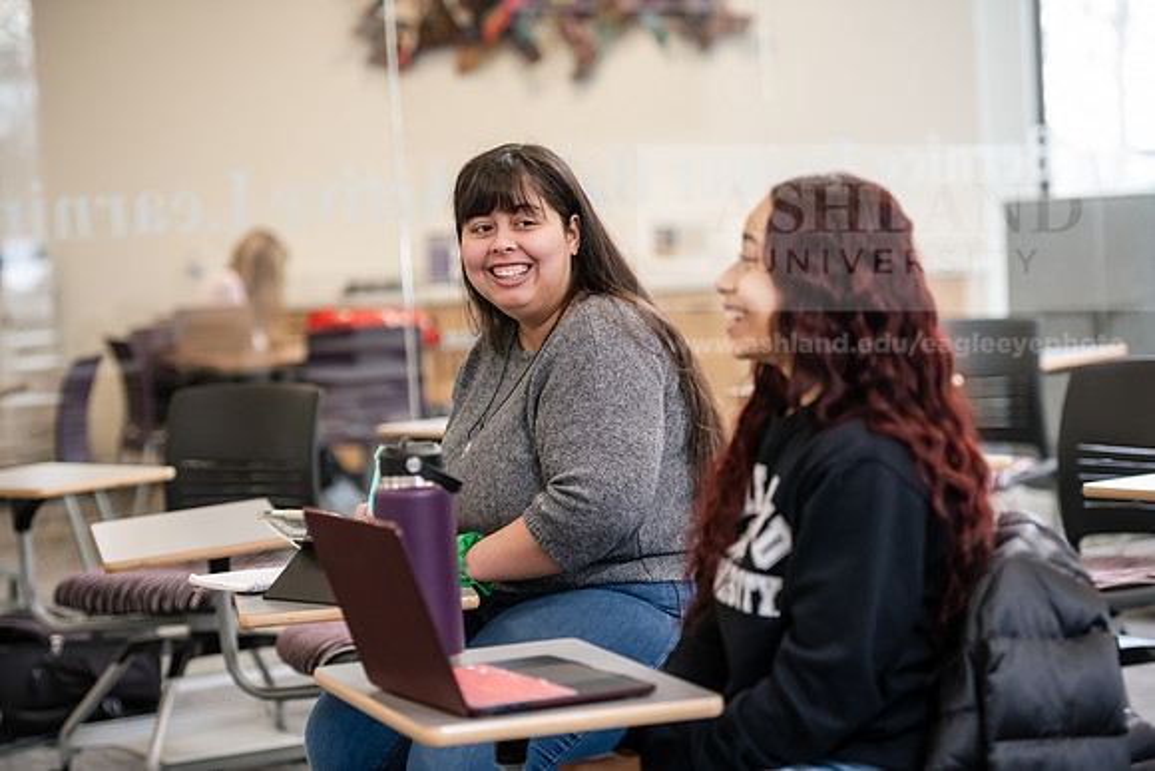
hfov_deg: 19.5
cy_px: 386
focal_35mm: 105
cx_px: 578
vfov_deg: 13.0
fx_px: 3369
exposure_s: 1/200
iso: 1250
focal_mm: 105
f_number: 3.2
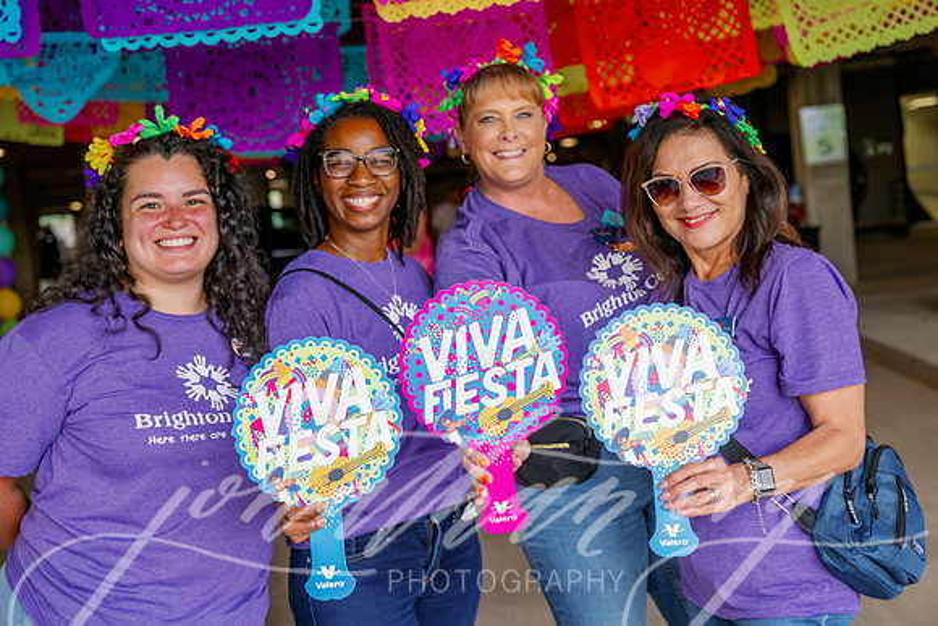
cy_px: 313
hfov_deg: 37.5
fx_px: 1381
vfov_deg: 25.5
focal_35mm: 53
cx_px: 469
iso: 320
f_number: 4.5
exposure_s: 1/100
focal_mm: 53
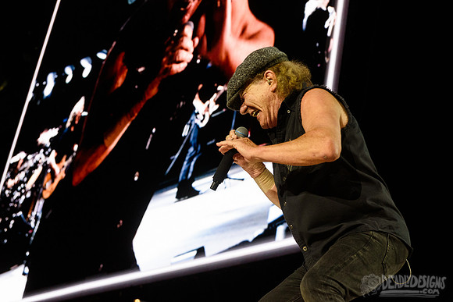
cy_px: 131
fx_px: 854
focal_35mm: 68
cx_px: 226
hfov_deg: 29.7
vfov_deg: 20.1
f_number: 4
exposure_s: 1/500
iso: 2500
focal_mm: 60
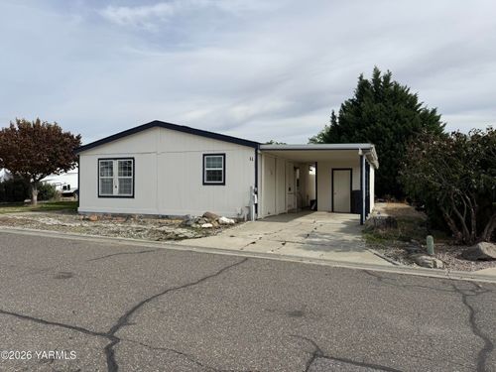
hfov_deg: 71.6
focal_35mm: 24
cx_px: 248
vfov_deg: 56.8
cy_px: 186
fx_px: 344
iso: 80
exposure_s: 1/7353
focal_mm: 6.76
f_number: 1.78
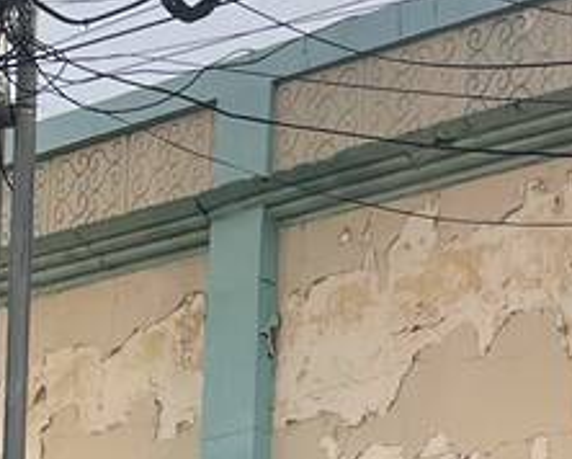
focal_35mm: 158
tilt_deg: +6.4
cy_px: 717
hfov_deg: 11.3
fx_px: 2677
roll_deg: -0.9
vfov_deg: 9.5
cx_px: 1038
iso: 32
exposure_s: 1/1309
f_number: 1.6
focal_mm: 5.1
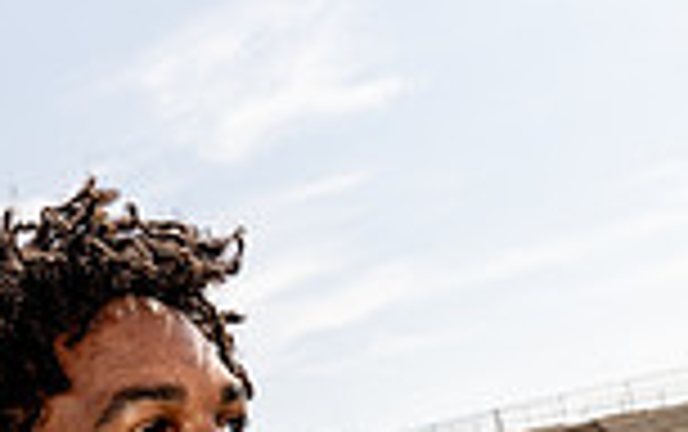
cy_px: 968
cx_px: 297
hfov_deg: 28.5
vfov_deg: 14.0
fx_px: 1352
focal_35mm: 72
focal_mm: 24
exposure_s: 1/250
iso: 100
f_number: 7.1
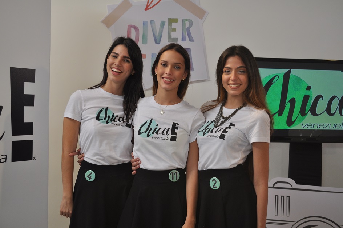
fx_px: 457
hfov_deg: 41.2
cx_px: 172
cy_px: 114
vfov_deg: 28.0
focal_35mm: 48
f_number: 4.8
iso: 400
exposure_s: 1/100
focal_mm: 32
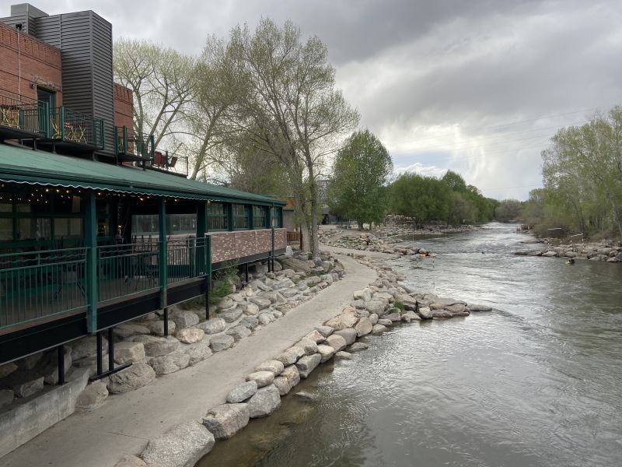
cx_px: 311
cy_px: 234
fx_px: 467
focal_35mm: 26
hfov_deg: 67.3
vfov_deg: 53.1
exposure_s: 1/733
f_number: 1.8
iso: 32
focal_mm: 4.25
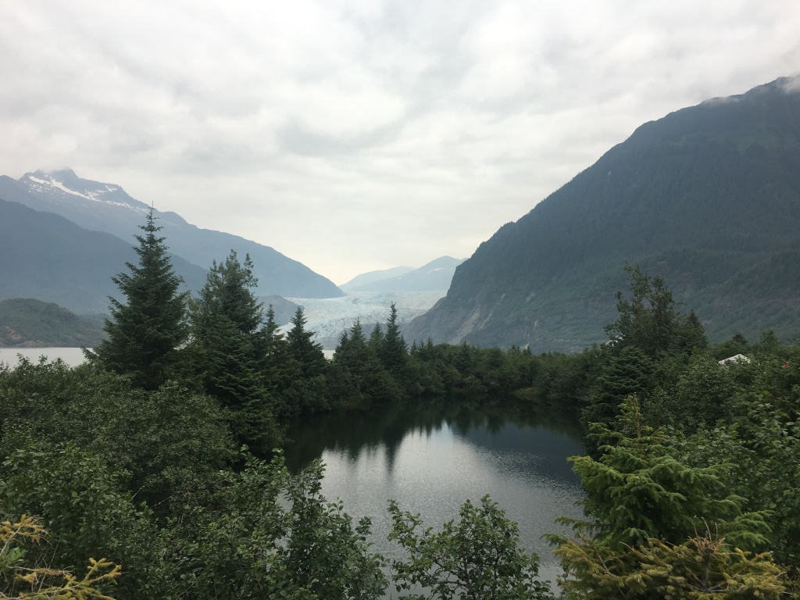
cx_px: 400
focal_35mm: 29
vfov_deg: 48.2
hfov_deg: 61.7
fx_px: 670
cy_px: 300
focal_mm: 4.15
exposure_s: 1/1068
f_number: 2.2
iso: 25
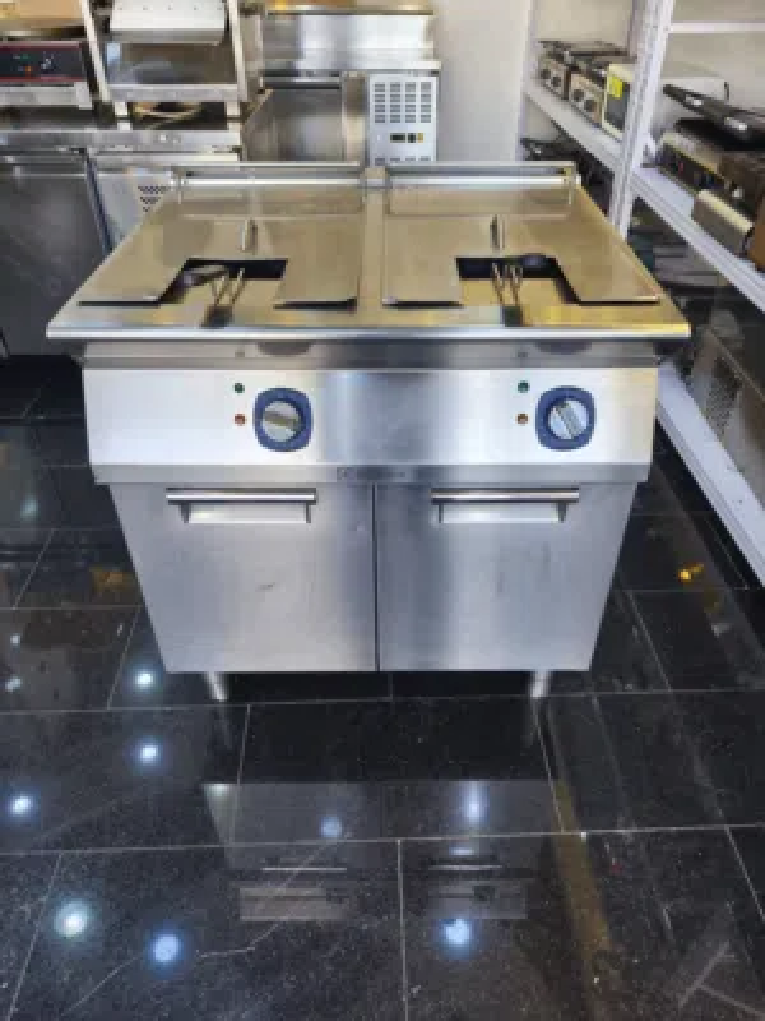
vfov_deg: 73.9
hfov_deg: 58.9
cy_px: 510
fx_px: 678
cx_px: 382
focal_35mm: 23
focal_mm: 6.18
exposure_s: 1/50
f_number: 1.65
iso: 400
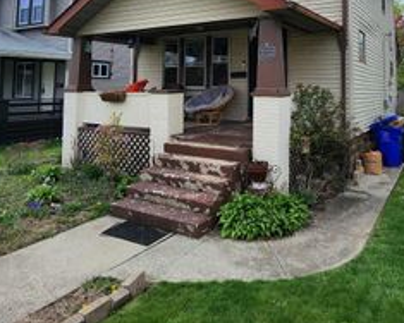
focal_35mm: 27
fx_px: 323
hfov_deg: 63.6
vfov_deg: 49.6
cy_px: 58
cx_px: 237
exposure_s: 1/2510
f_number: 2.2
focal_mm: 2.2
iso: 50
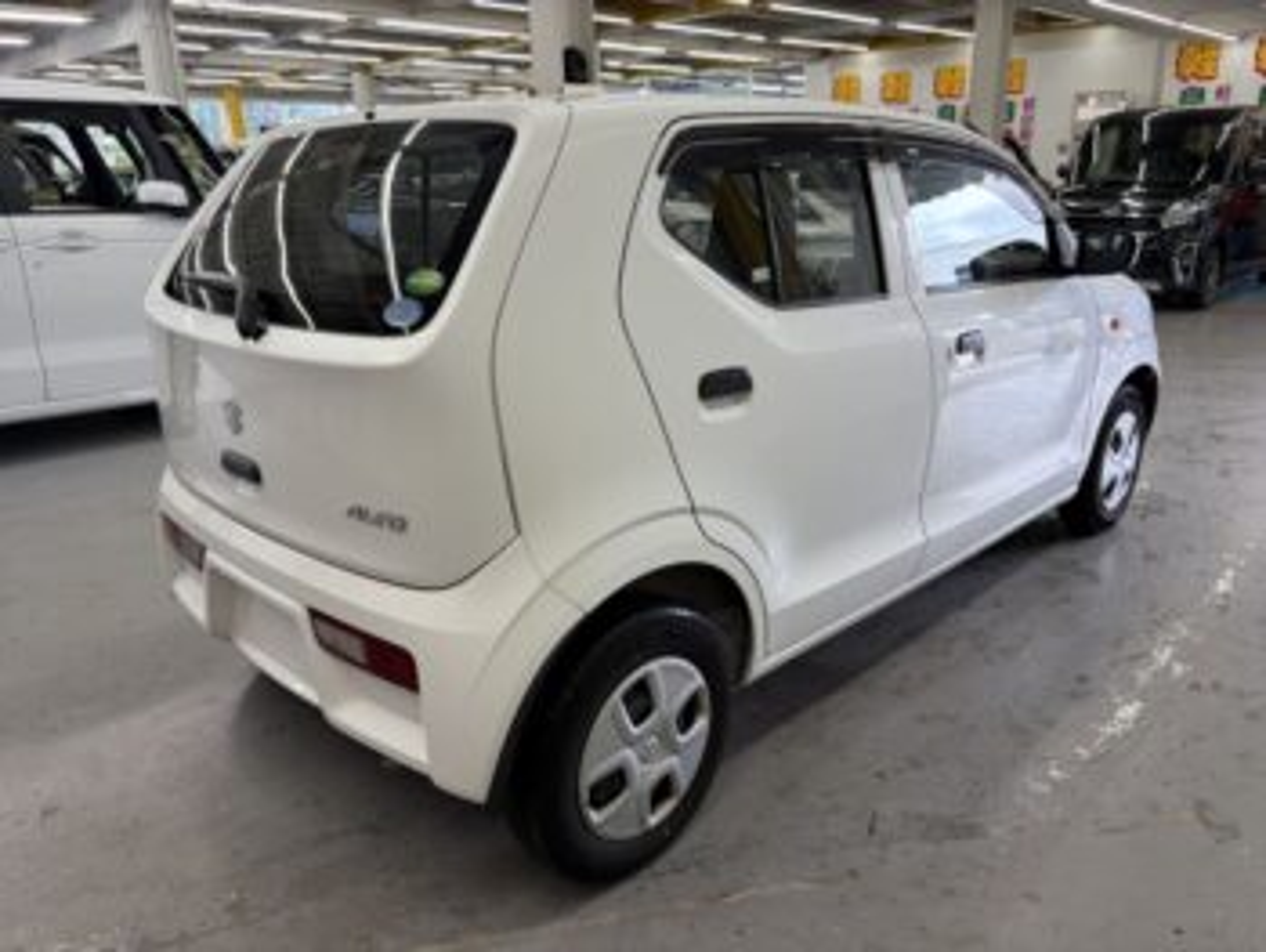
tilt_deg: -17.1
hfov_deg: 67.3
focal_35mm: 26
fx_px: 952
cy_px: 476
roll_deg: +1.8
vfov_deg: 53.1
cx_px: 633
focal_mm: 5.96
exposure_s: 1/100
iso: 64
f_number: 1.6
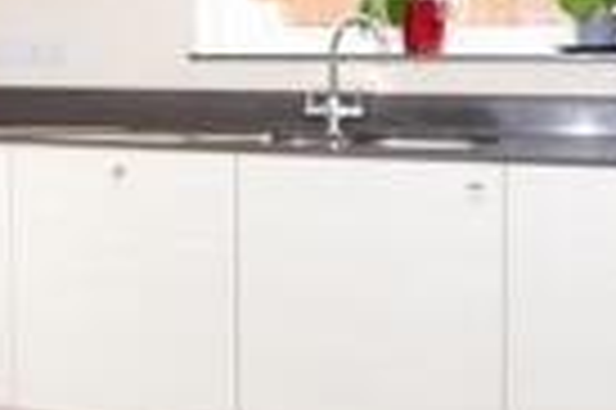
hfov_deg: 25.0
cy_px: 20
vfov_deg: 18.5
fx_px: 1231
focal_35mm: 72
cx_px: -148
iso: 500
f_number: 7.1
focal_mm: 10
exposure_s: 1/80
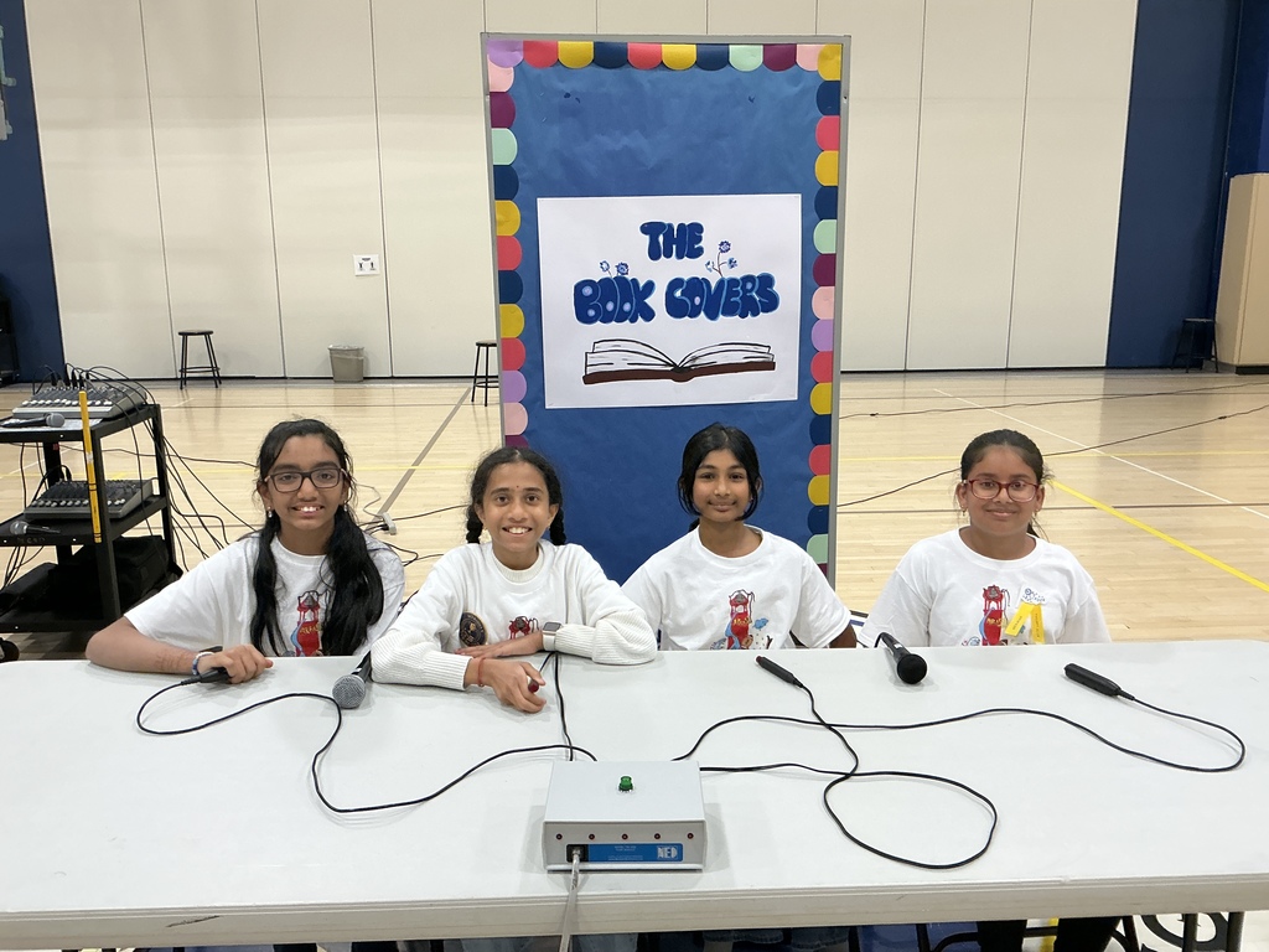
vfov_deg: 49.7
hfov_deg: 63.4
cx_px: 634
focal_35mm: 28
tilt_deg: -11.6
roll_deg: -0.4
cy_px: 476
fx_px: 1026
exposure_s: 1/60
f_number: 1.8
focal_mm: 3
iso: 64
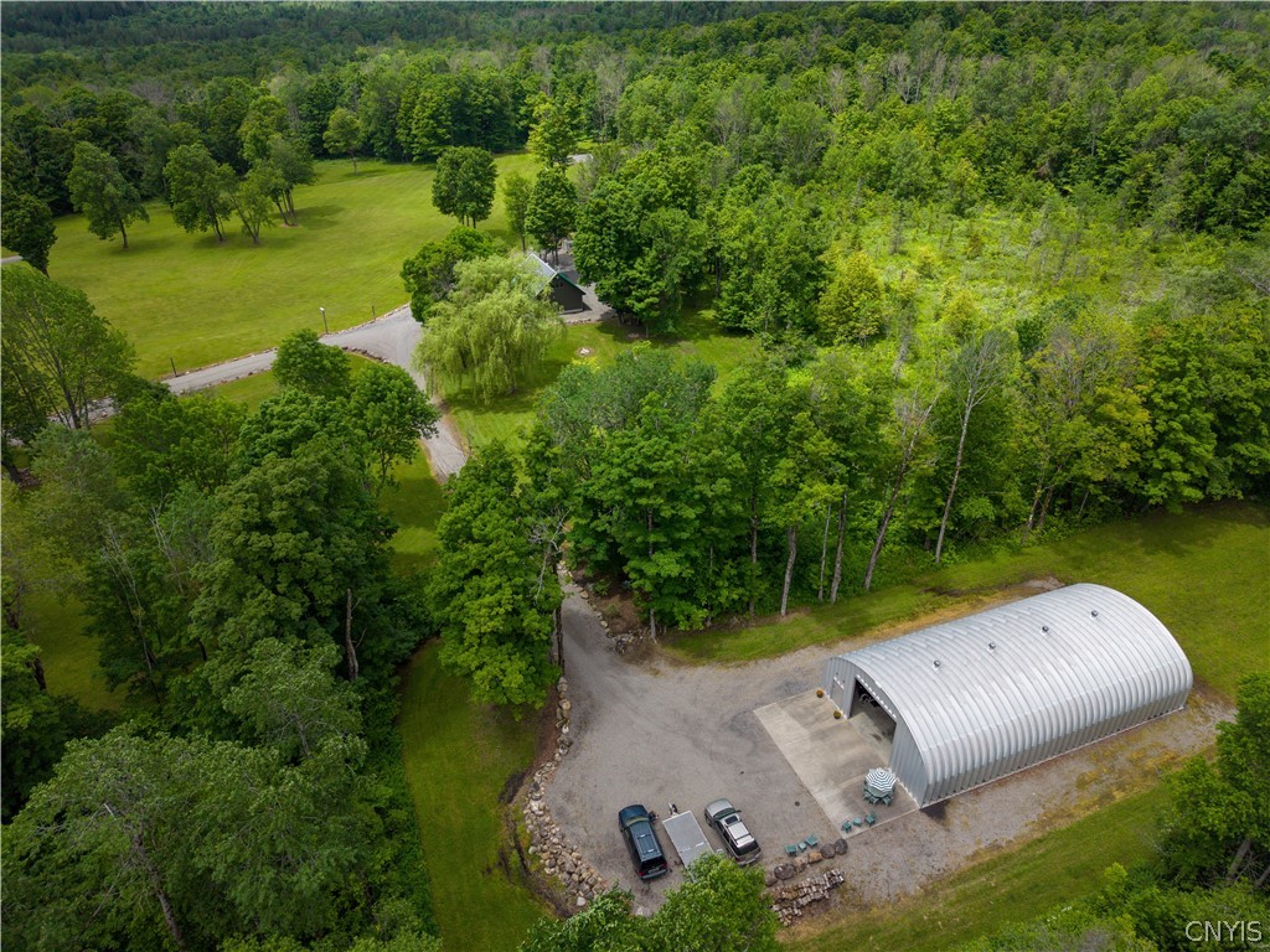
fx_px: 881
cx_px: 635
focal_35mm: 24
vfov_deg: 56.8
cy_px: 476
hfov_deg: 71.6
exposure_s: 1/80
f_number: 1.8
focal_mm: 8.67
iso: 100
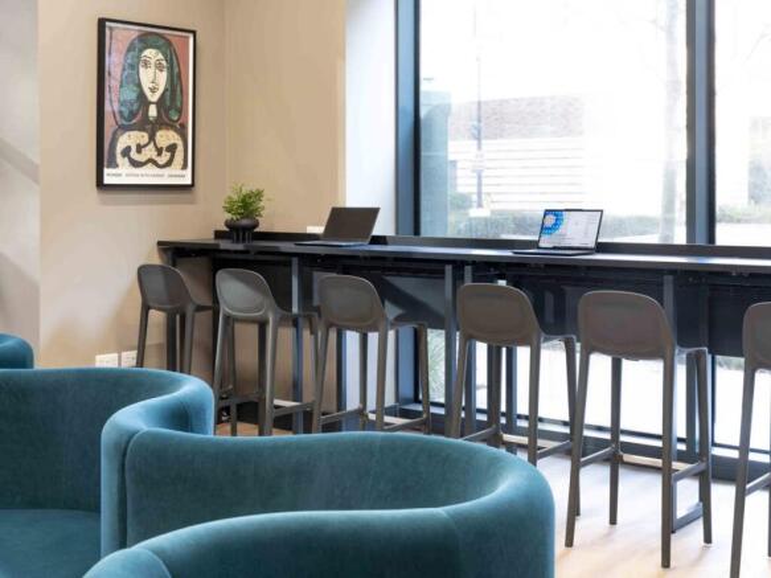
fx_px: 1136
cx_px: 386
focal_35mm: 51
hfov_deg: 37.5
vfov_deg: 28.6
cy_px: 289
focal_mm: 64
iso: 400
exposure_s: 1
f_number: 13
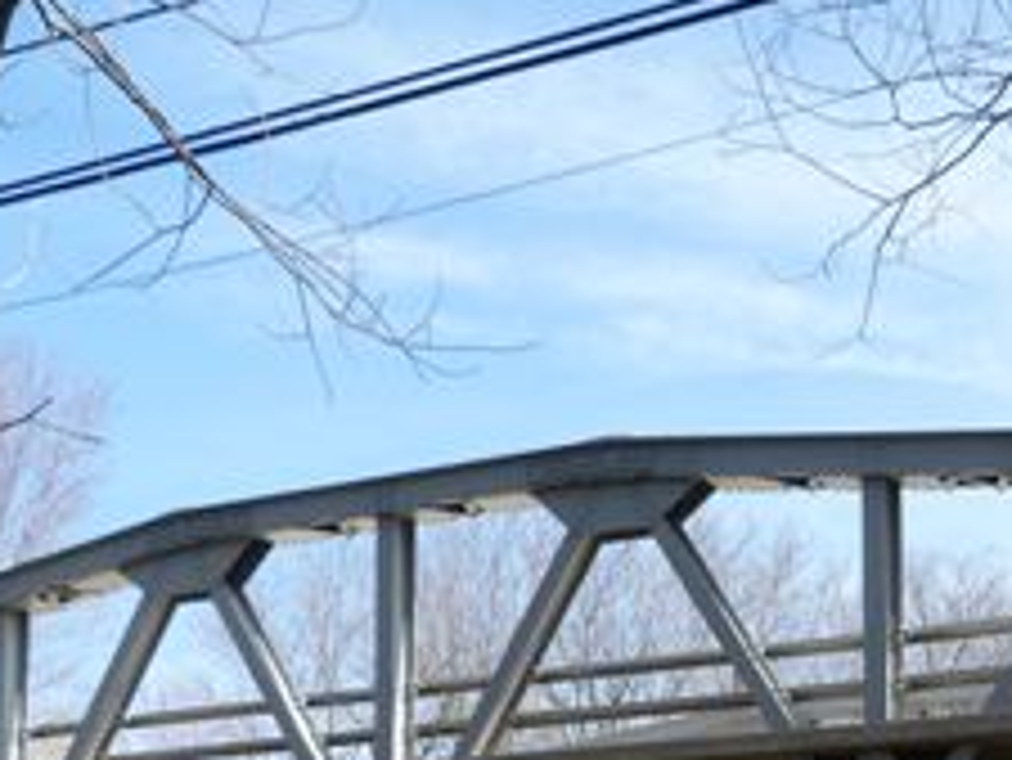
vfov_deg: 19.6
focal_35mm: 71
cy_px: 899
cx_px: 850
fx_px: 2077
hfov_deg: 26.7
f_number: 4.5
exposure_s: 1/200
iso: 80
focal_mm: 4.5
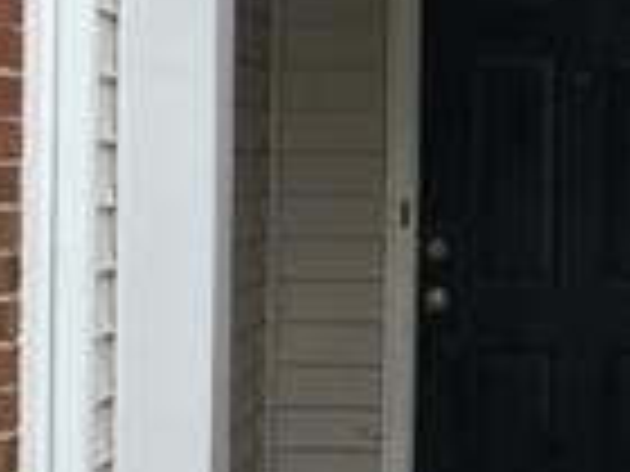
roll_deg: -0.5
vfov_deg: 11.6
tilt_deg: +0.5
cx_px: 549
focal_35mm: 128
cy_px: 180
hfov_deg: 15.3
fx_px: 2330
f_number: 1.8
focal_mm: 3.99
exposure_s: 1/570
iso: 20
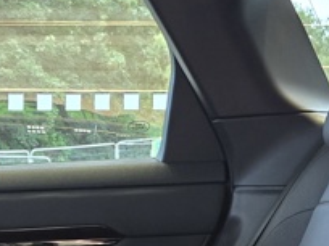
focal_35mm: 113
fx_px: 1074
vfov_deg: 11.5
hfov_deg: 16.7
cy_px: 531
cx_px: -63
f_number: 1.7
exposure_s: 1/48.7
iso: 1250
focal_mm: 6.3
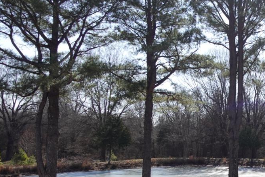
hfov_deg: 30.2
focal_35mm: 58
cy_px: 110
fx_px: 427
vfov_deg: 23.3
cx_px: 305
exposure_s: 1/200
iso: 125
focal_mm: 9.4
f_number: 2.5
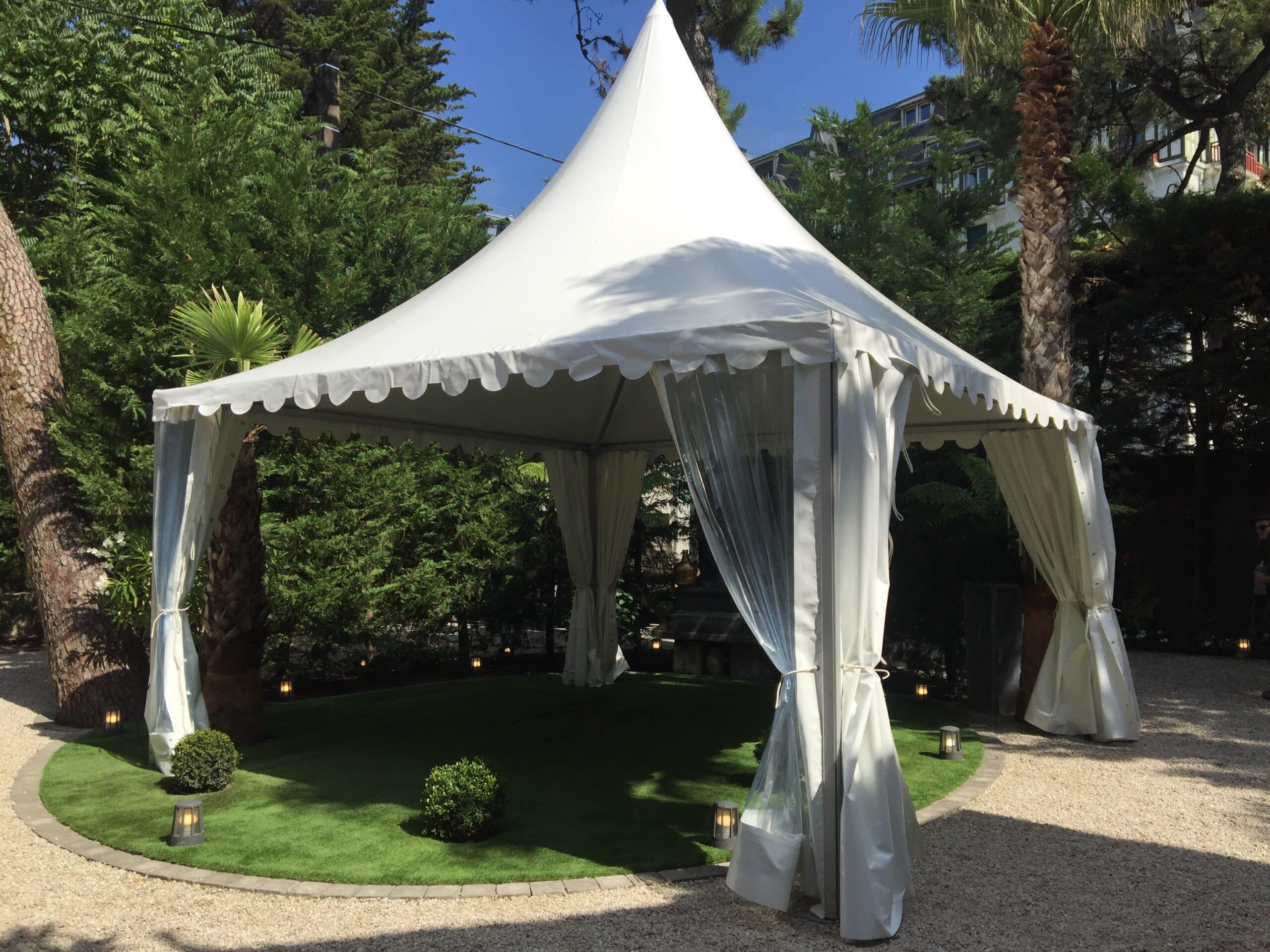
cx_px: 635
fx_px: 1064
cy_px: 476
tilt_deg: +2.6
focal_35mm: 29
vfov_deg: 48.2
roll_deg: -0.9
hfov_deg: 61.7
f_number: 2.2
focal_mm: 4.15
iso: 32
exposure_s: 1/2475
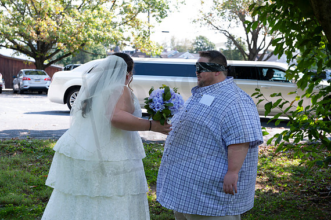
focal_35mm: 57
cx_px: 166
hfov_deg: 35.1
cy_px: 111
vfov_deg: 23.8
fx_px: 524
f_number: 5.6
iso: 100
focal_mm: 56
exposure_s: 1/125
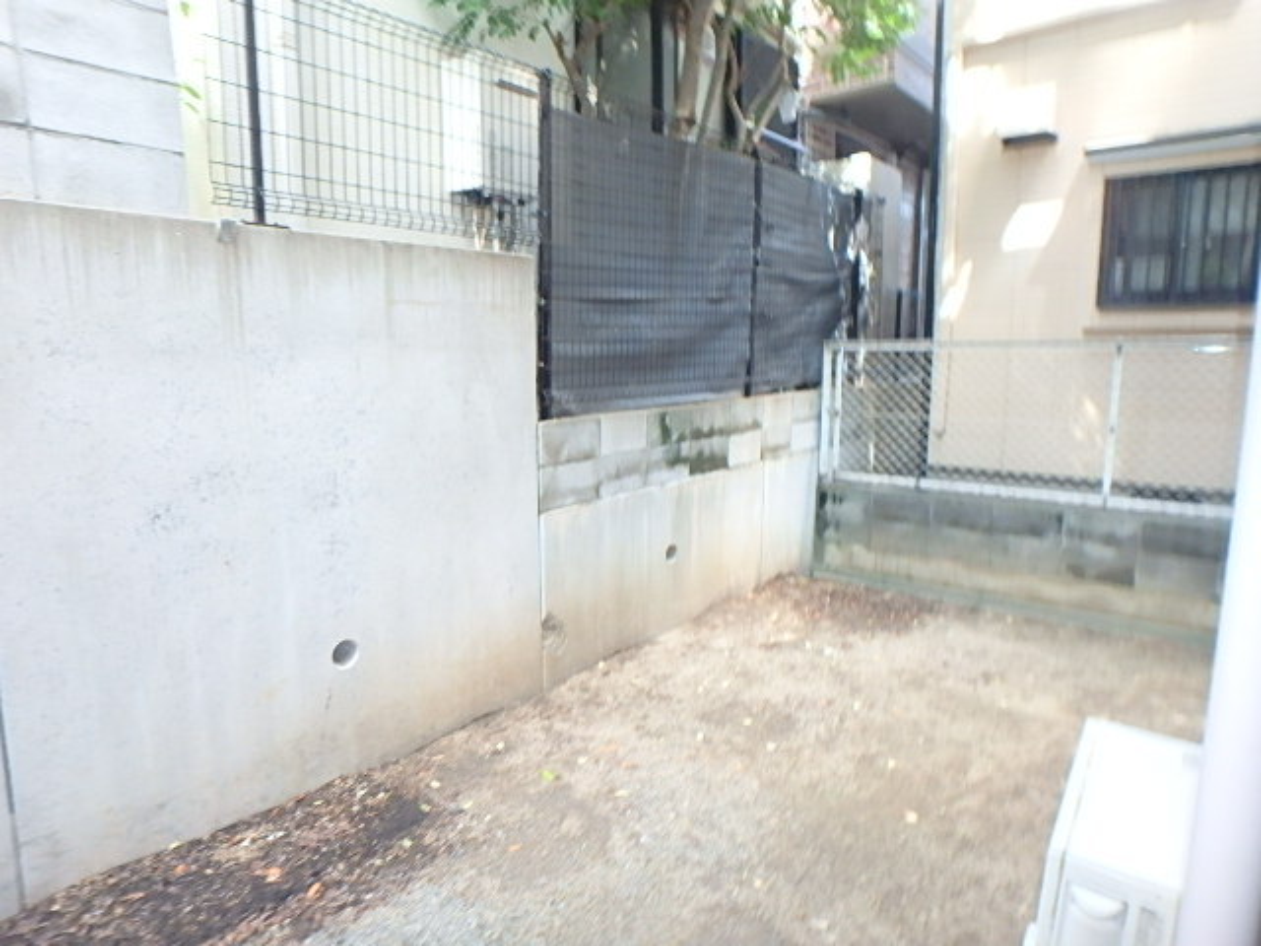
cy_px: 473
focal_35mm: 21
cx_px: 630
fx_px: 765
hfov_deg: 79.0
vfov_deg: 63.4
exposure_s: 1/30
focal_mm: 3.7
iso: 320
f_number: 3.5
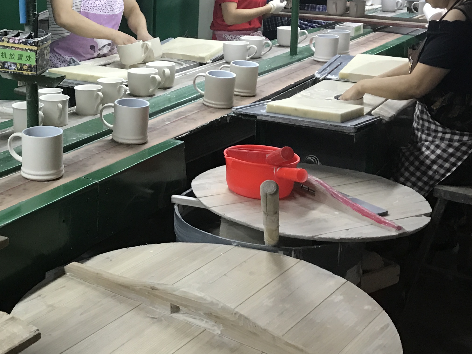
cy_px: 98
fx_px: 764
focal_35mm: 56
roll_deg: -0.2
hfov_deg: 33.8
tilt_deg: -13.1
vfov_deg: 25.9
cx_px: 127
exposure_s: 1/17
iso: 64
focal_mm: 3.99
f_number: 1.8
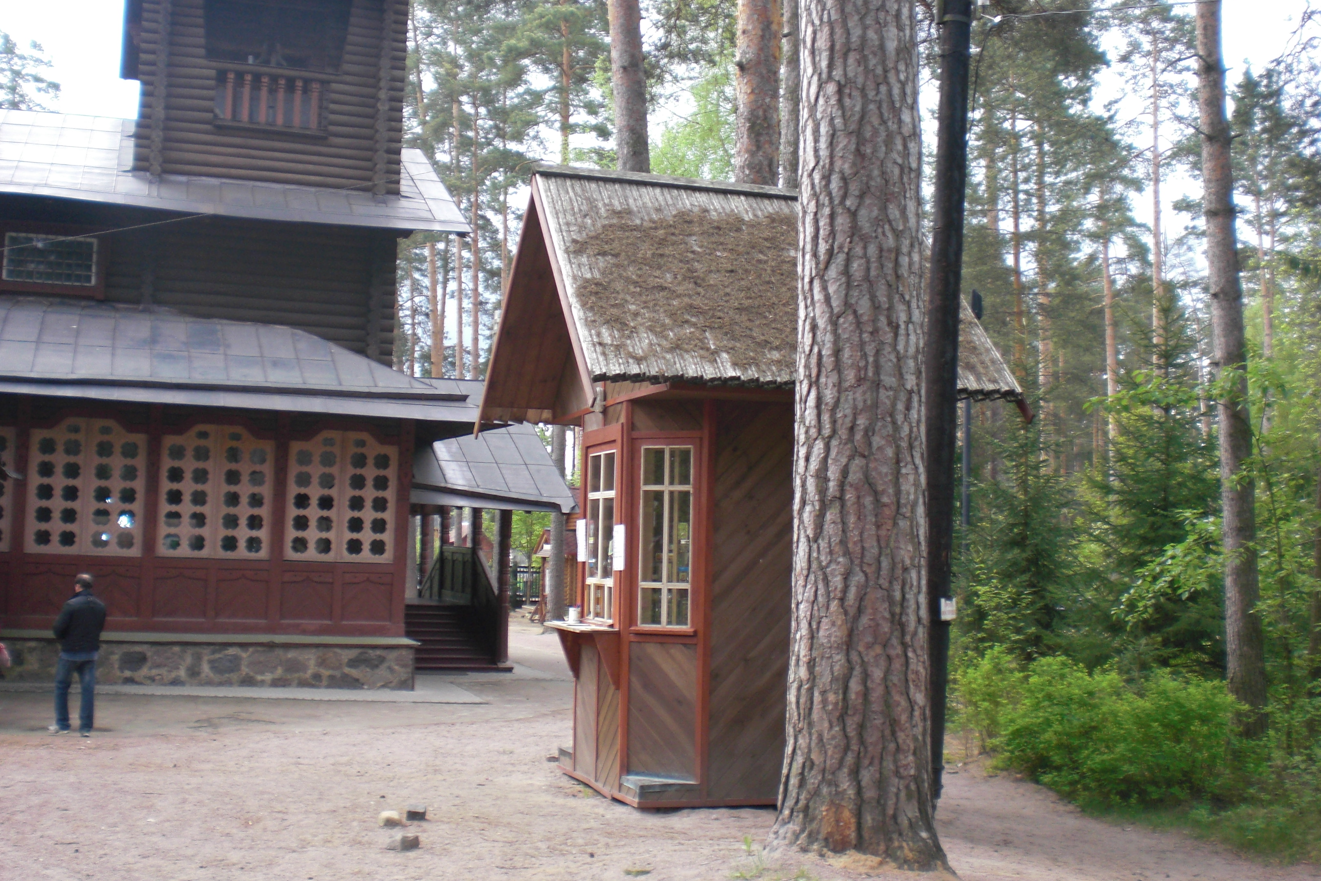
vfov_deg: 33.4
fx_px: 1468
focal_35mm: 40
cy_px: 418
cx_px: 654
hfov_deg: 48.5
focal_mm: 6.3
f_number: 3.1
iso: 100
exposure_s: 1/125
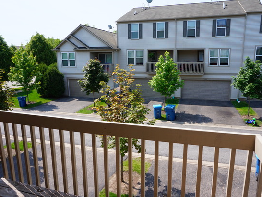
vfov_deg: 51.4
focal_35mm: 27
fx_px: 204
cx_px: 136
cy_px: 100
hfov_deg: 65.3
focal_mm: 16
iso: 200
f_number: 16
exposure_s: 1/100
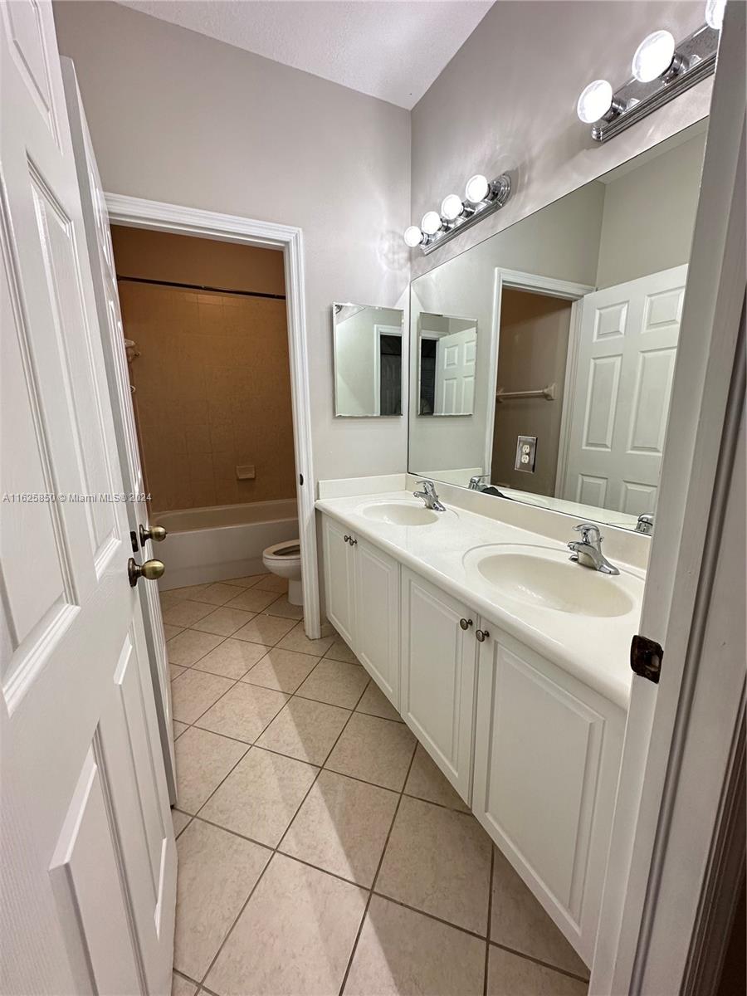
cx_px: 374
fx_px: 403
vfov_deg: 102.1
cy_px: 498
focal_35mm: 14
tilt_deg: -11.5
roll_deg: +0.9
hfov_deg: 85.7
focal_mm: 2.22
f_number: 2.2
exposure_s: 1/120
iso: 200
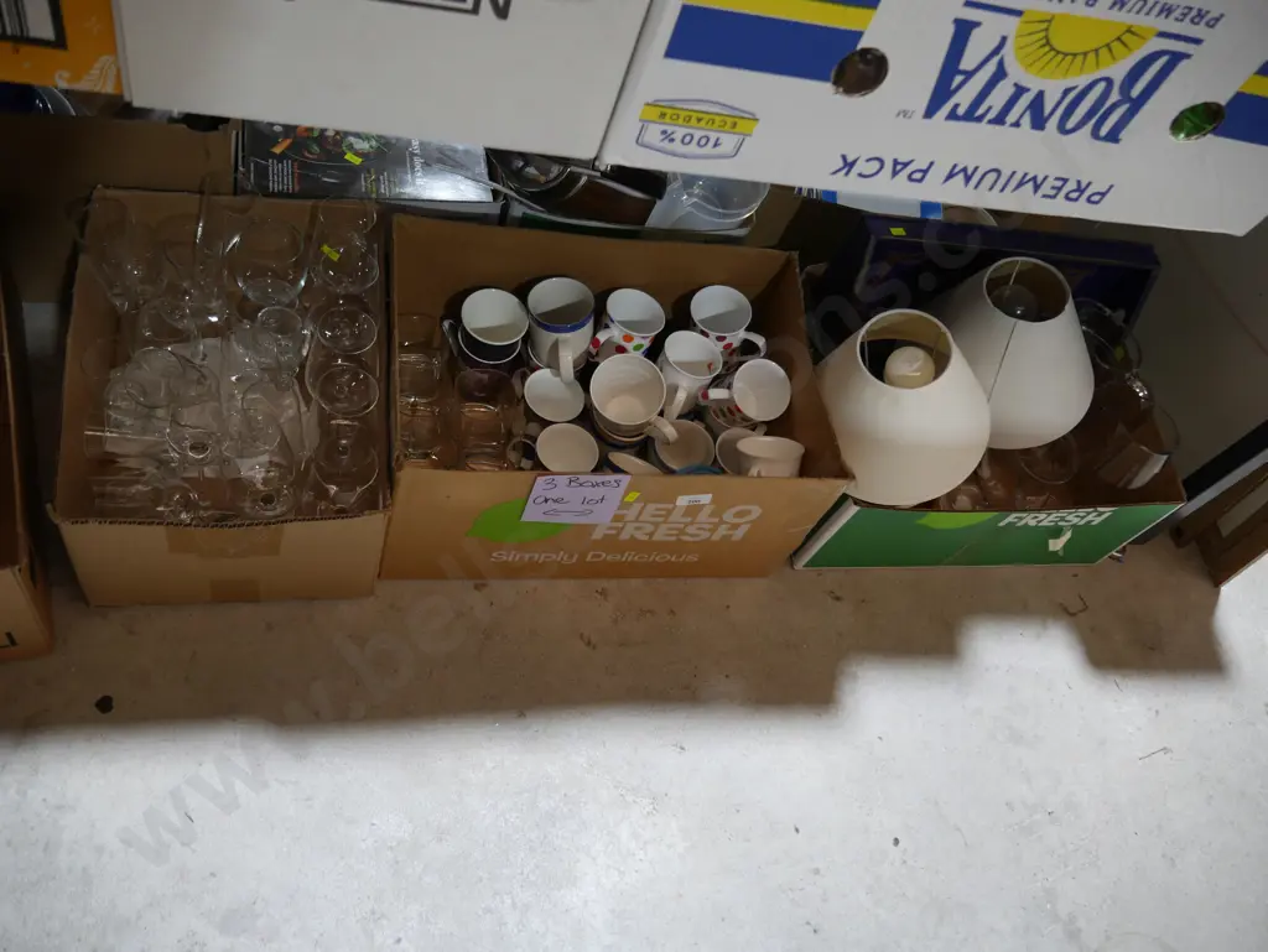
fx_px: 1026
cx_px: 634
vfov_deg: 49.8
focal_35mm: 28
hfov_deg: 63.4
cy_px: 476
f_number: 3.5
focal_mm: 14
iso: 400
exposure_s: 1/60
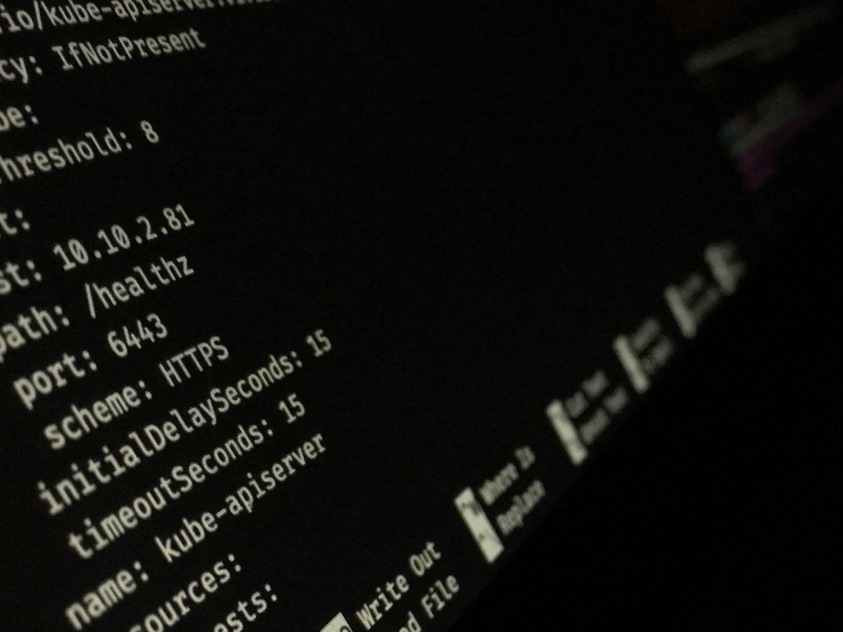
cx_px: 642
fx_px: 1120
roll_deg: +3.0
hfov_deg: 40.0
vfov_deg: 31.2
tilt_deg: -20.9
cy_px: 432
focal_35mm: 46
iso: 800
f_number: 2.2
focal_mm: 4.15
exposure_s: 1/4
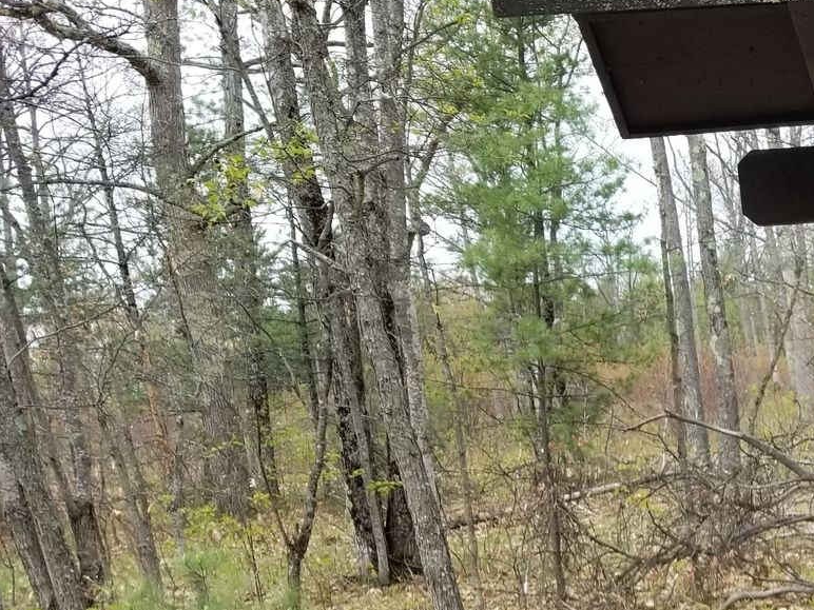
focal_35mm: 69
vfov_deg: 20.9
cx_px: 1078
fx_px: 1623
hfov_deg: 24.4
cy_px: 542
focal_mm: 4.25
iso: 50
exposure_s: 1/830
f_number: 1.7
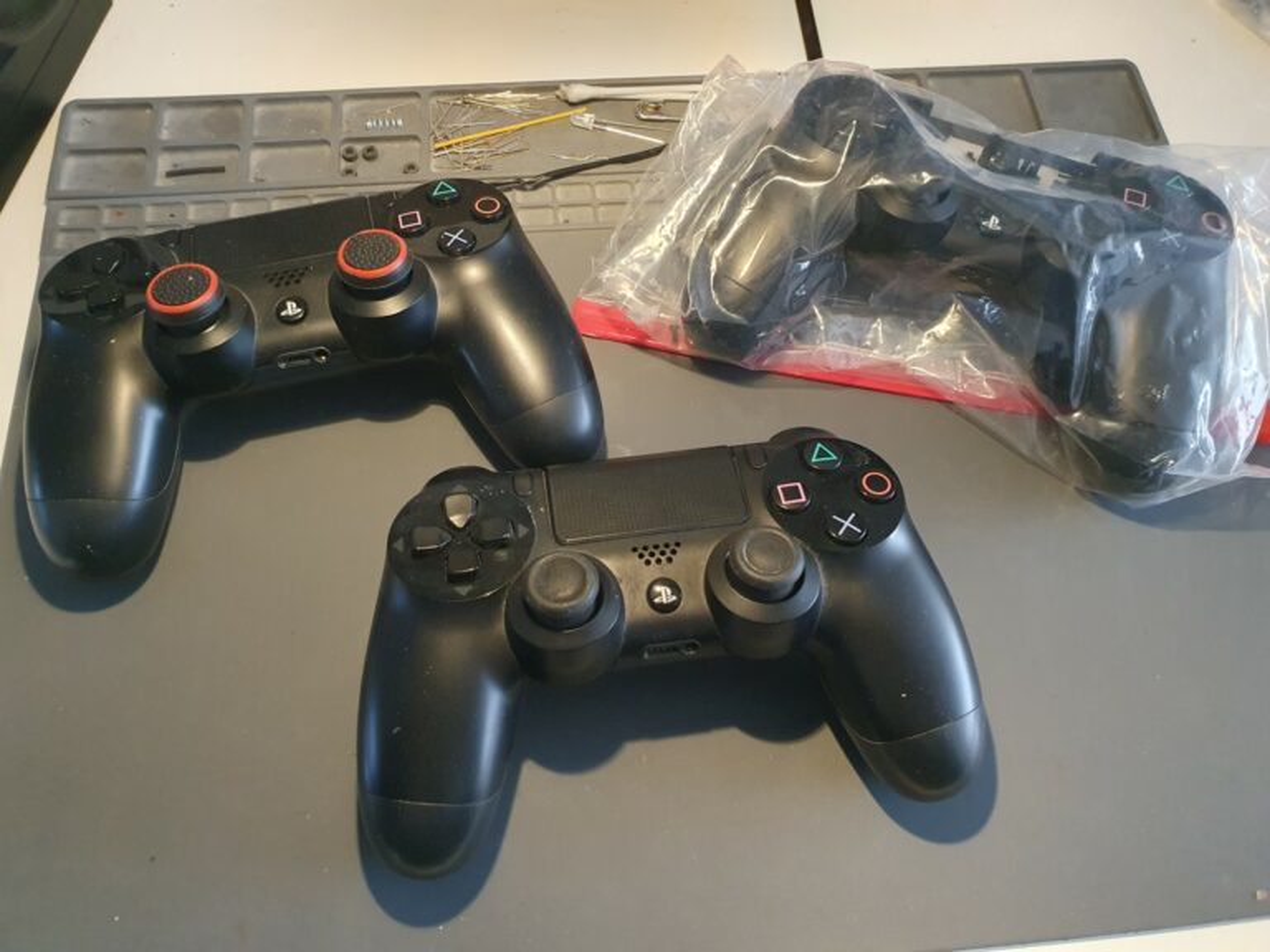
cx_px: 635
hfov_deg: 67.3
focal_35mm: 26
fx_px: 954
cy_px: 476
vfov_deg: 53.1
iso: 640
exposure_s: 1/50
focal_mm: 4.32
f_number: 2.4
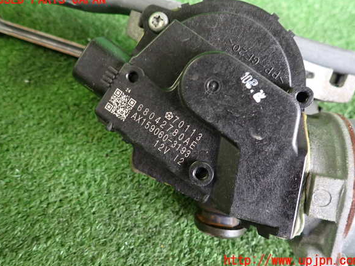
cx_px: 178
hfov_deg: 67.3
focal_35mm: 26
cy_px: 130
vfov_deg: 53.1
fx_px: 267
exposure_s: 1/30
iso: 320
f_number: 2
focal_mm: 4.5
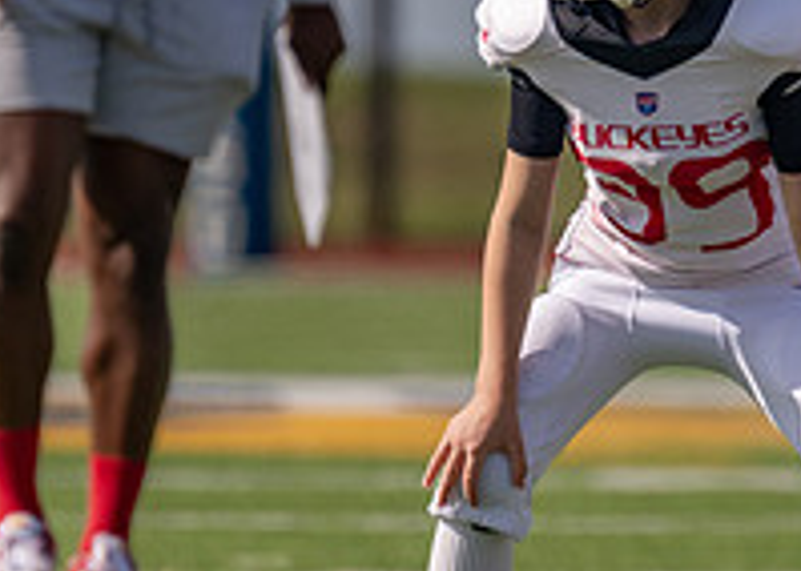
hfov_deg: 2.4
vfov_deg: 1.7
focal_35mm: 856
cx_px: 753
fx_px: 19467
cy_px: 185
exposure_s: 1/2500
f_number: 4
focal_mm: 280
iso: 160
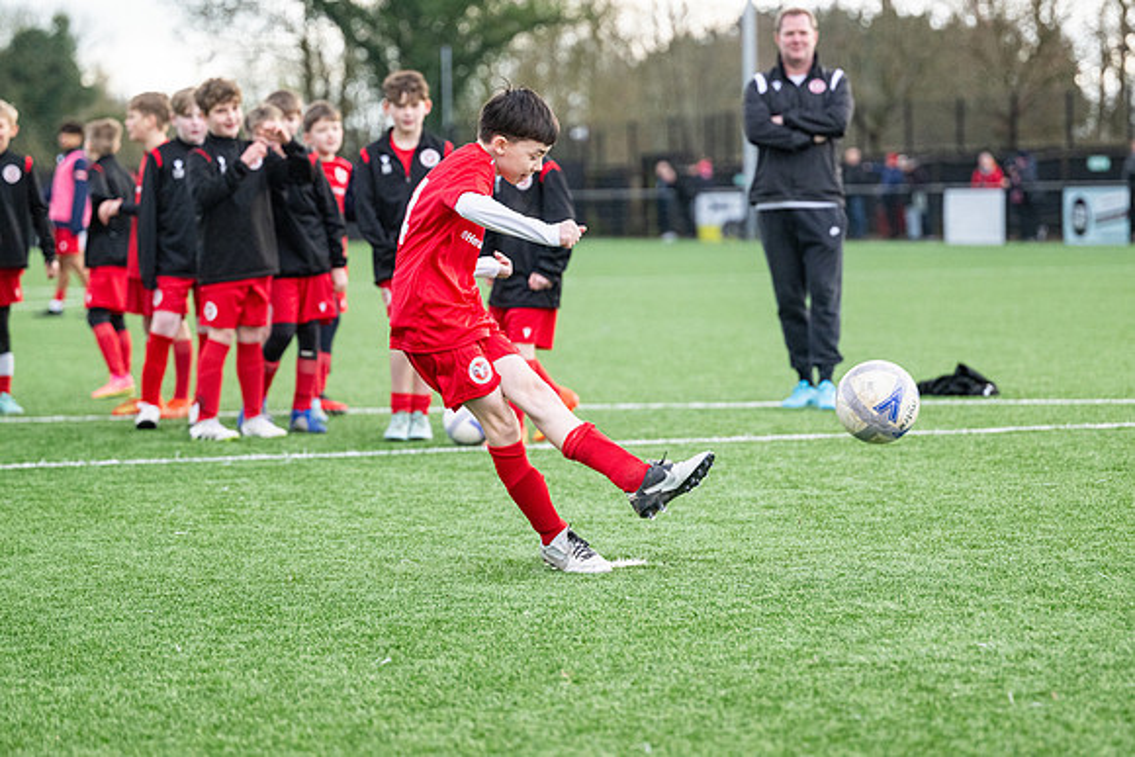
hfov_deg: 14.2
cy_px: 378
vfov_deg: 9.5
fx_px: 4572
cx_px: 568
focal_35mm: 145
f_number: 4
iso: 2000
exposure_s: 1/2000
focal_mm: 145
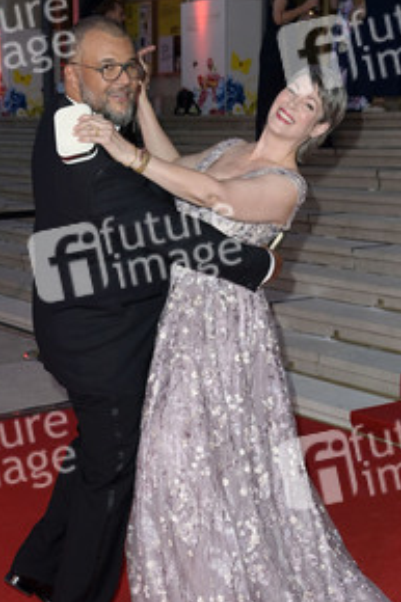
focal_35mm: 62
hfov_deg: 21.9
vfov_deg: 32.3
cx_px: 195
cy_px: 357
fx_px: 1037
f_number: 5.6
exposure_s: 1/200
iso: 1600
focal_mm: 45
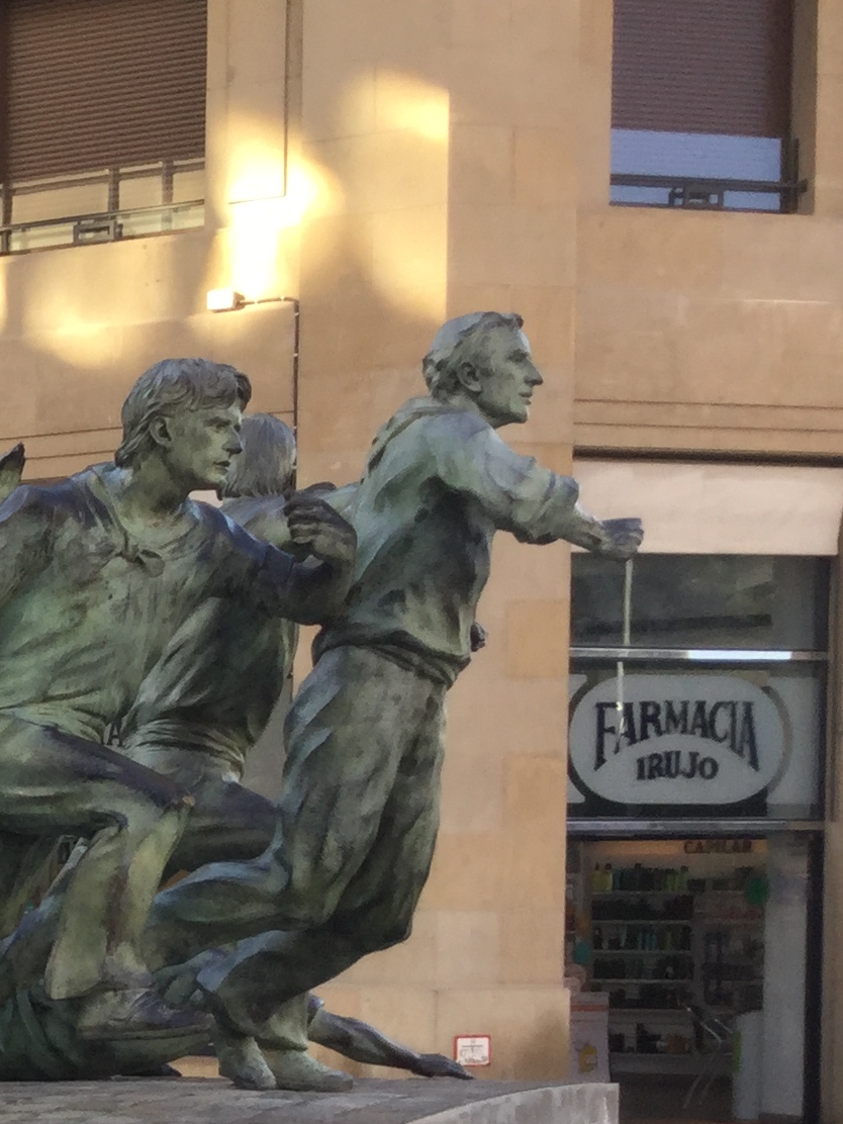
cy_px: 1021
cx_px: -691
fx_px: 2955
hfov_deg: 14.3
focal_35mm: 91
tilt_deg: -2.3
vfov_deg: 21.1
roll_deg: -0.2
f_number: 2.4
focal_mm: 3.3
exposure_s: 1/165
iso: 25
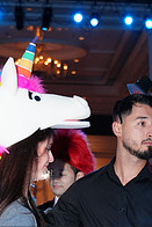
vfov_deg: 15.6
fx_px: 803
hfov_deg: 10.8
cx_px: 99
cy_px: 265
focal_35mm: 127
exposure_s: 1/250
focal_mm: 43
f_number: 4
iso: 1600
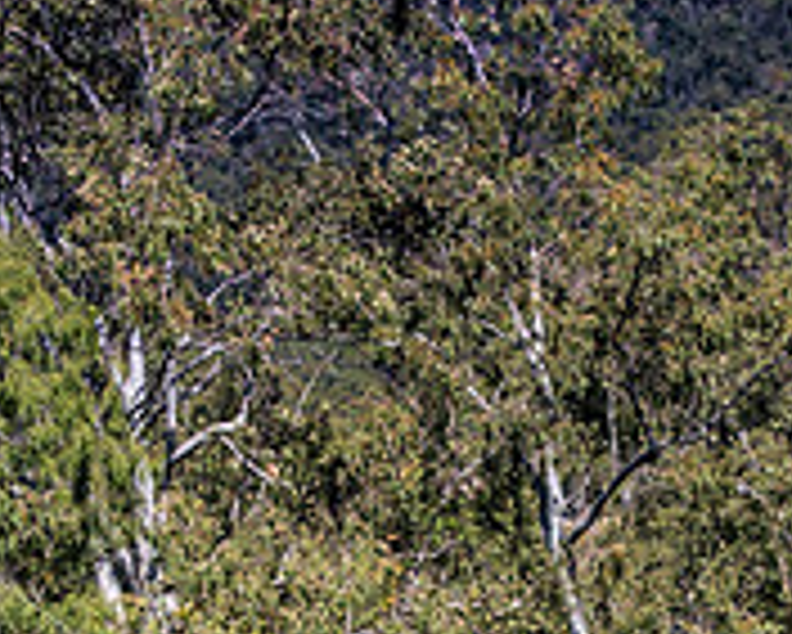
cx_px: 450
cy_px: 899
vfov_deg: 5.0
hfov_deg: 6.3
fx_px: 7177
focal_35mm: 306
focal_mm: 85
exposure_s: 1/2000
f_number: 5
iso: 250
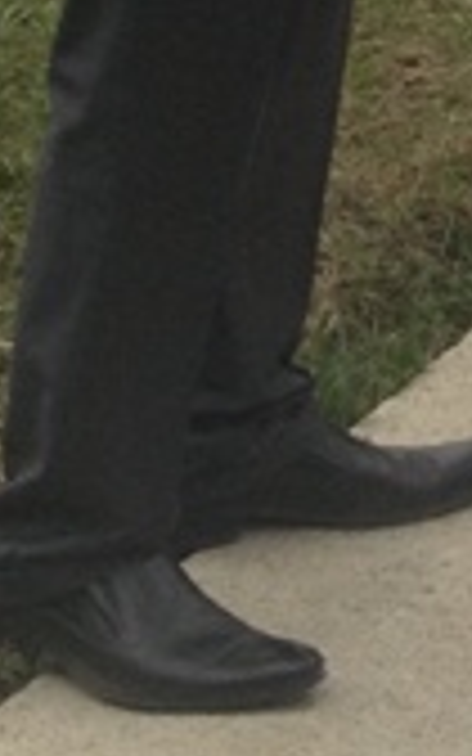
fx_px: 4651
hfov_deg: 5.5
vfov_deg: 8.7
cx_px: 1290
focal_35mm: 226
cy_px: -801
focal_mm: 4.28
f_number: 2.4
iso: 50
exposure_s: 1/334
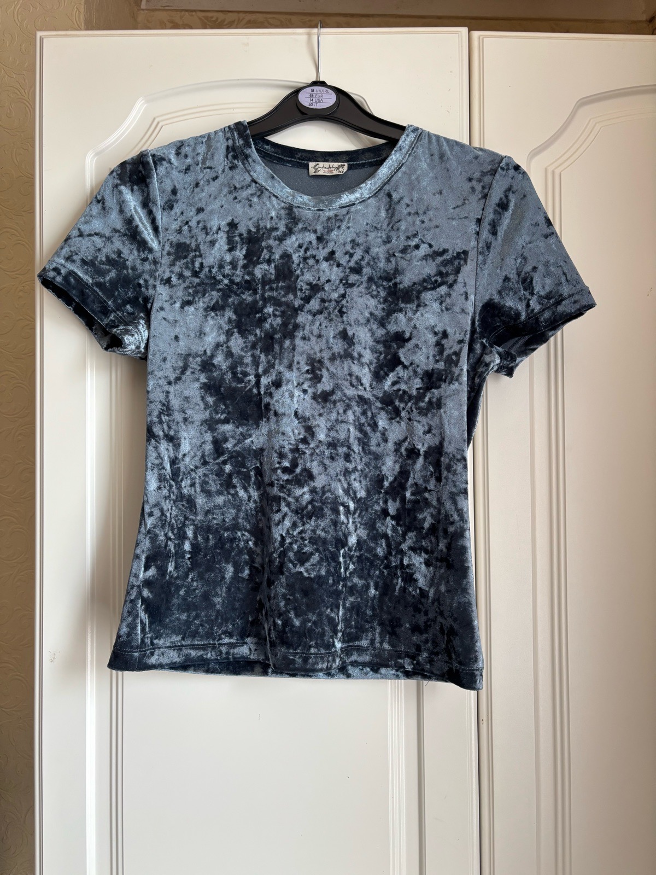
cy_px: 438
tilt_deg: +1.9
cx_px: 328
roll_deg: -0.5
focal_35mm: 26
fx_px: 657
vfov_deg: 67.3
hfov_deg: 53.1
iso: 125
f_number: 1.6
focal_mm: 5.96
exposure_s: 1/94
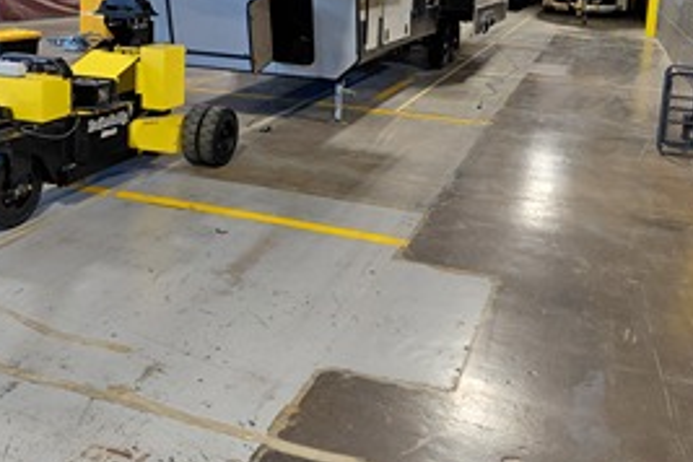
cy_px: 62
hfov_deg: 49.5
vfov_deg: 32.8
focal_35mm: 39
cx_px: 330
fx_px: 751
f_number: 1.8
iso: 400
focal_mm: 4.69
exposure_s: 1/60
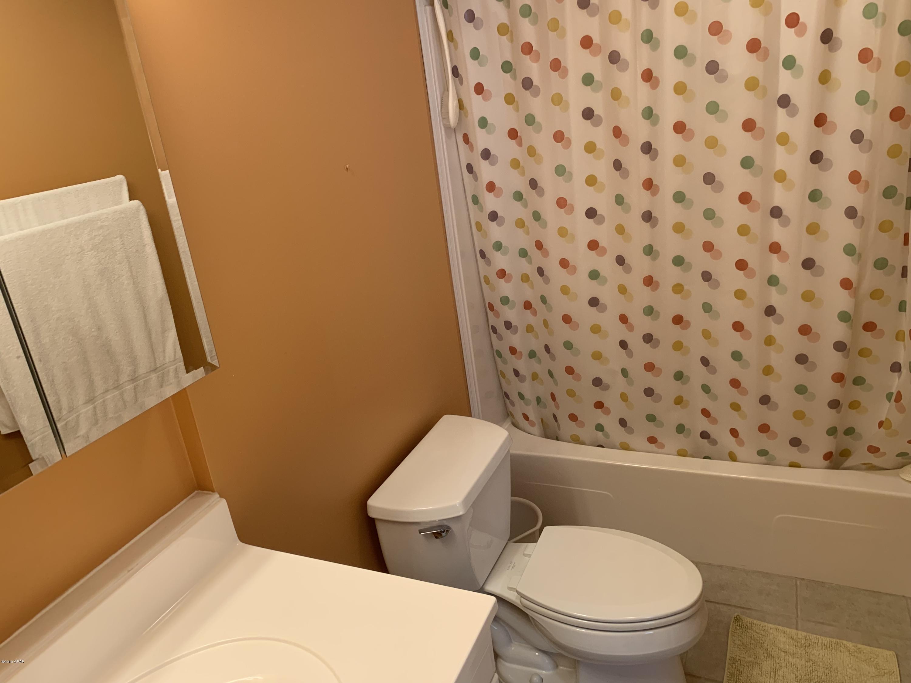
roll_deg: +7.8
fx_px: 684
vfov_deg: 53.1
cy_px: 342
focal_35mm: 26
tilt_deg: -20.2
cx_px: 456
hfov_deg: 67.3
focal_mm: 4.25
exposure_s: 1/60
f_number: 1.8
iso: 125
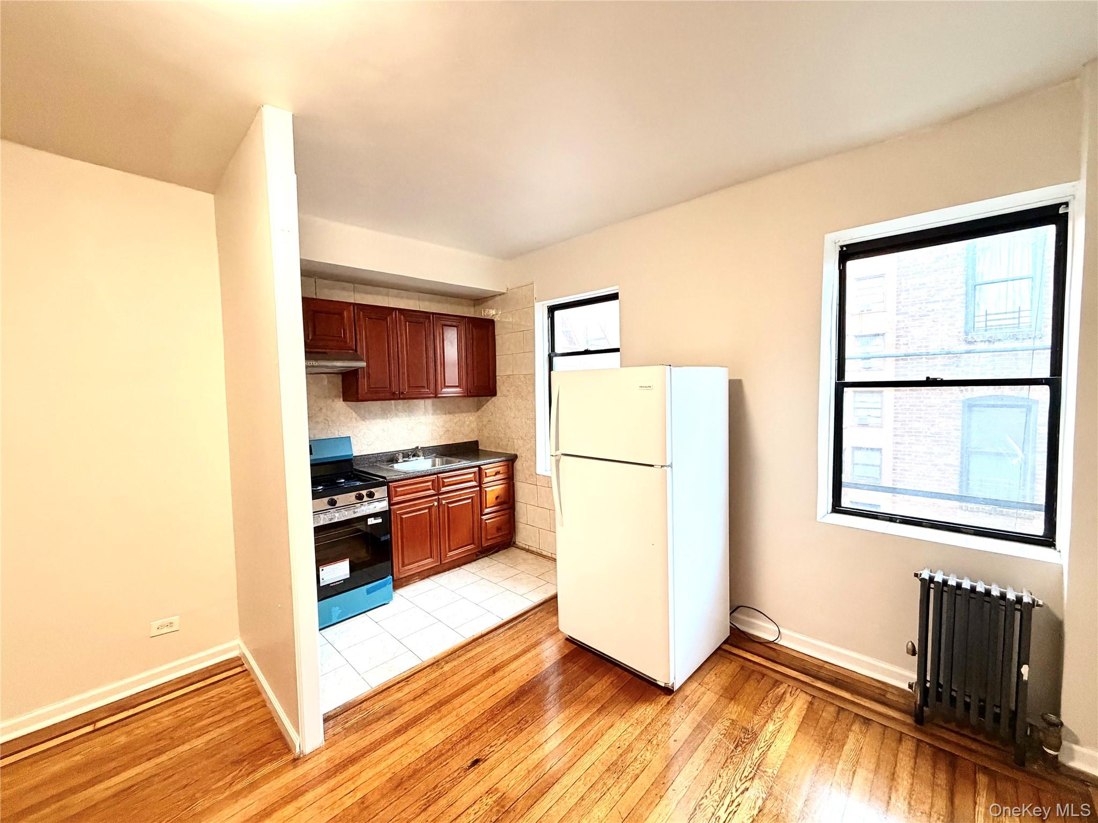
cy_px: 412
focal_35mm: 14
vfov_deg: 85.7
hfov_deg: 102.1
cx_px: 549
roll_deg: +1.7
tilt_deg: -3.1
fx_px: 444
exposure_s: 1/60
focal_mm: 2.22
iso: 400
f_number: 2.2
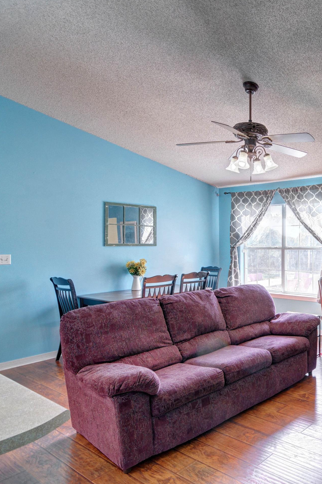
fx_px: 335
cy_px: 245
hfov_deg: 44.1
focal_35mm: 25
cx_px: 319
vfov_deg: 71.5
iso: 400
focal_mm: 11
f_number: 8
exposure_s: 1/60
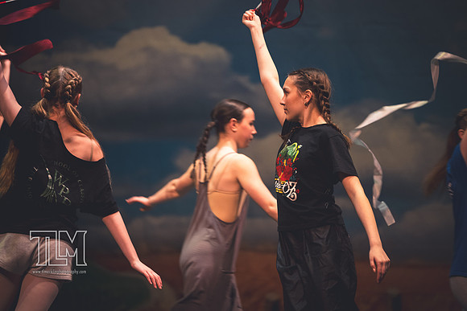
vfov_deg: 7.9
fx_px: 2271
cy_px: 156
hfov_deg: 11.7
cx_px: 234
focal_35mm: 175
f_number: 2.8
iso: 2000
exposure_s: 1/250
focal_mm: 175
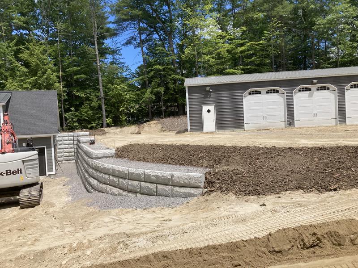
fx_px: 290
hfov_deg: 63.4
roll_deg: +3.5
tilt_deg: -1.2
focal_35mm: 28
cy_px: 134
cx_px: 179
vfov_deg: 49.7
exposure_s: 1/2315
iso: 20
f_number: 1.8
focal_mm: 3.99
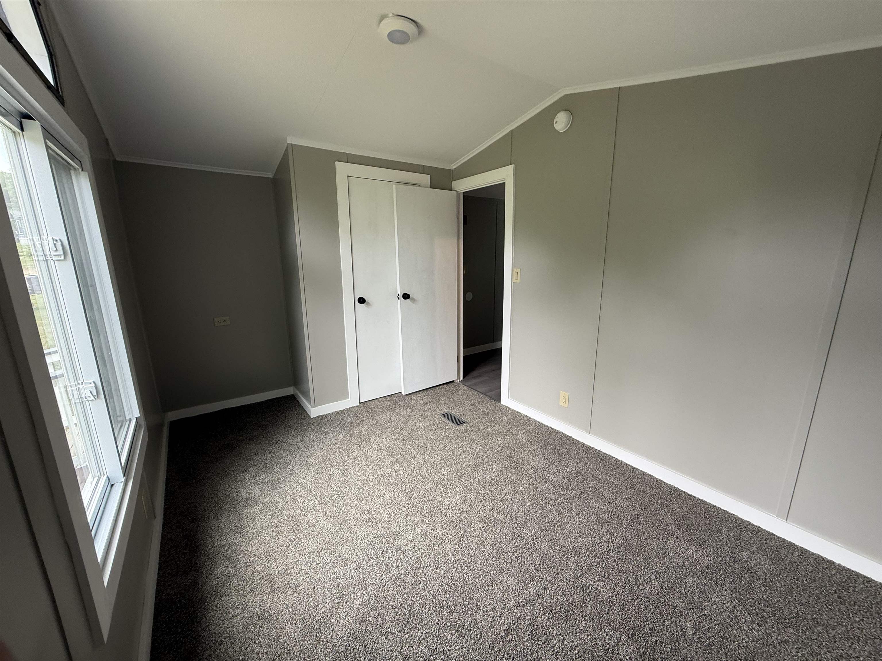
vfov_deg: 85.7
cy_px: 330
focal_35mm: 14
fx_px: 357
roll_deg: +0.0
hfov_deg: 102.1
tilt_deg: -12.4
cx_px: 441
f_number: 2.2
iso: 125
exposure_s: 1/99
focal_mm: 2.22
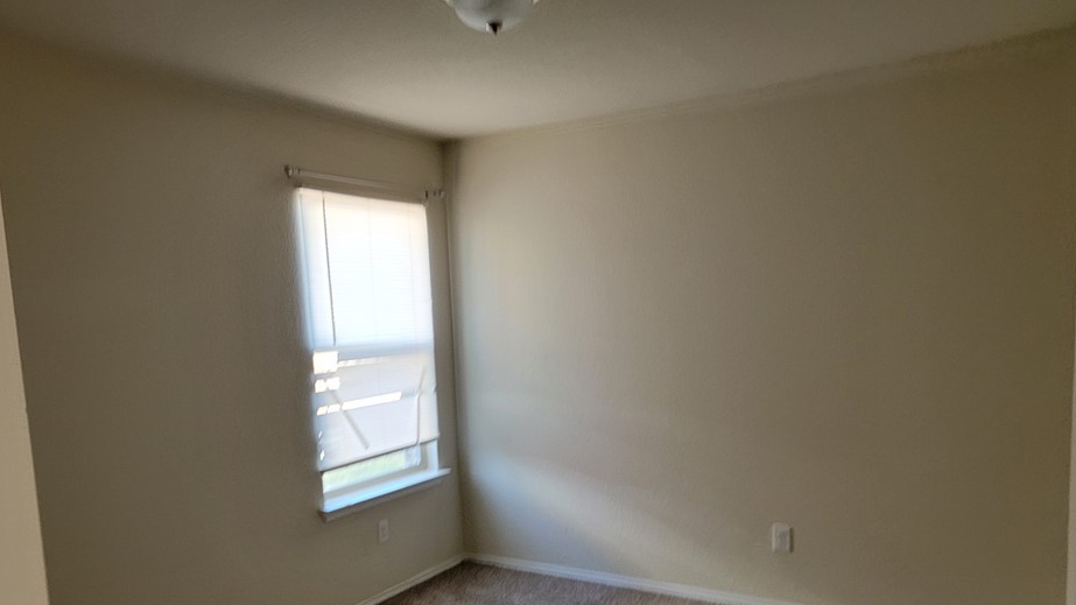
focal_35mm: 29
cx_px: 521
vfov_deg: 39.7
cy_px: 398
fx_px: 827
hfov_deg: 66.1
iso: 200
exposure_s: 1/60
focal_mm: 6.7
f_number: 1.8
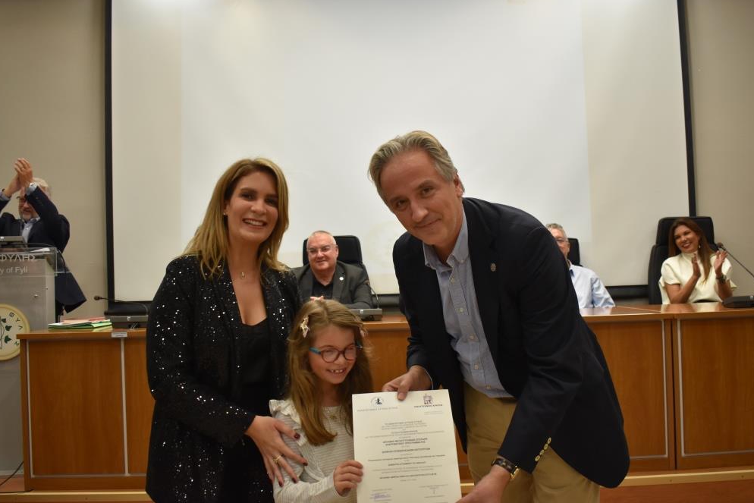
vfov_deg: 38.9
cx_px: 382
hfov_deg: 55.8
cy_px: 252
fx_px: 712
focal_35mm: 34
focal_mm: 22
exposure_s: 1/160
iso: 800
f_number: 3.8
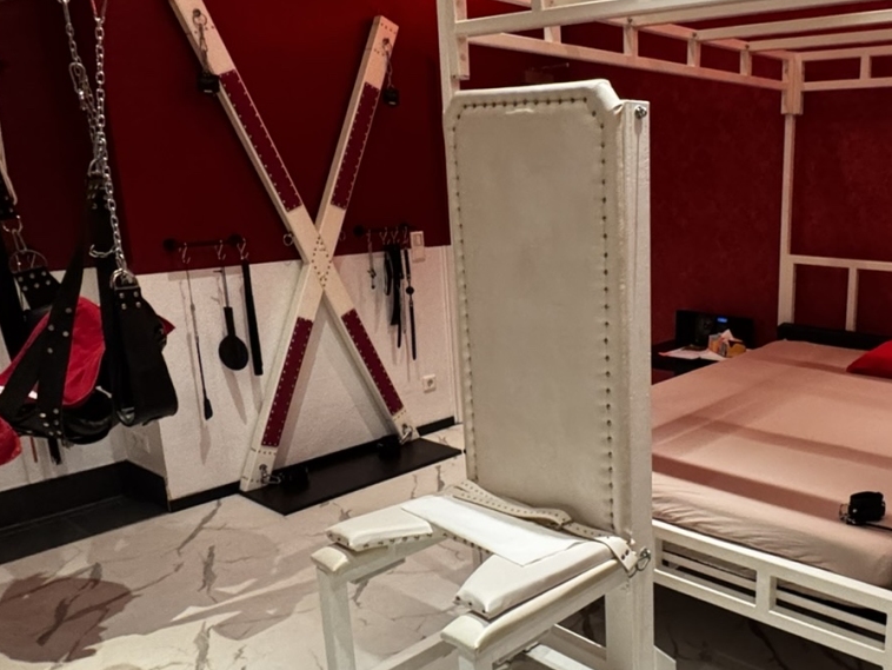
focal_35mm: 32
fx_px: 825
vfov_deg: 44.1
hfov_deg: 53.7
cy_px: 367
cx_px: 688
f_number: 2.2
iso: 640
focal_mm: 2.22
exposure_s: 1/50
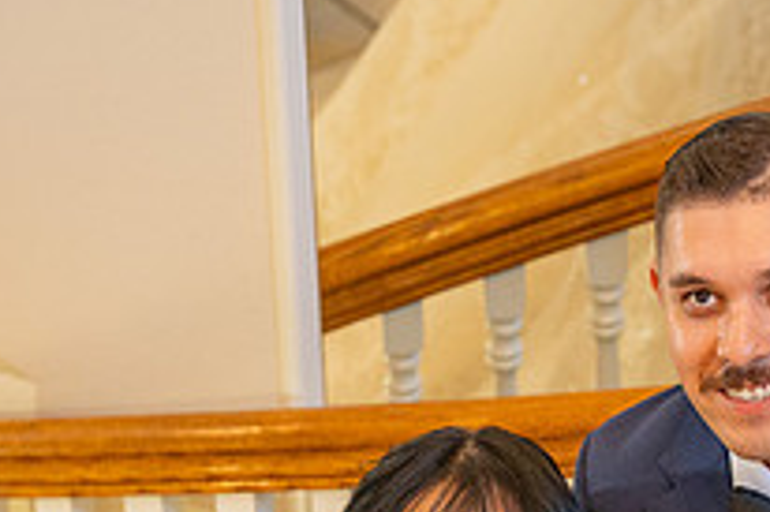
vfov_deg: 6.3
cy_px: 693
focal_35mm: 217
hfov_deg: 9.5
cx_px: 606
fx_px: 4638
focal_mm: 77
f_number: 4
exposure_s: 1/200
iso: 1250
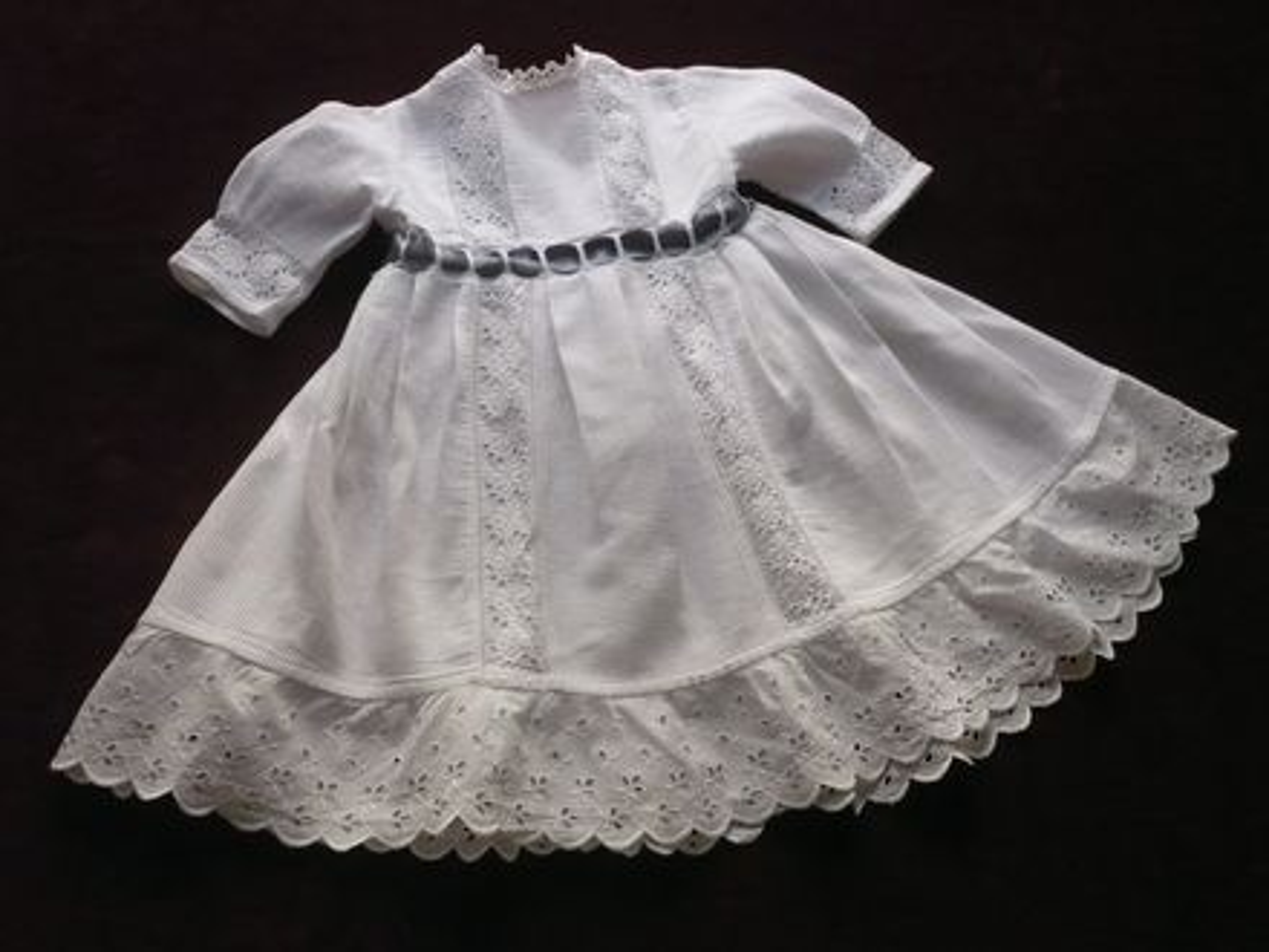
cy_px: 476
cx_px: 634
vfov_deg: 40.7
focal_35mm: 35
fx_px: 1283
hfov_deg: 52.6
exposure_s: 1/320
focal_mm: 5.8
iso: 400
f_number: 2.8
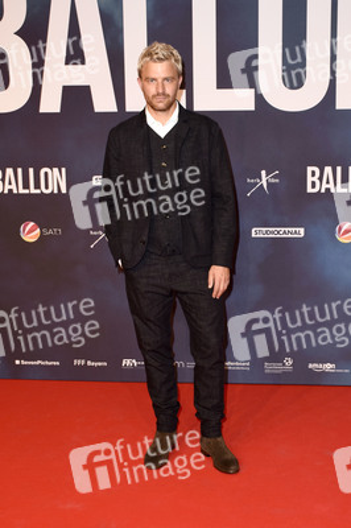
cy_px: 264
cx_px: 176
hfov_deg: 33.0
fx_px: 593
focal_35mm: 40
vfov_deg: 48.0
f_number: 6.3
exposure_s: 1/100
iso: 320
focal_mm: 27
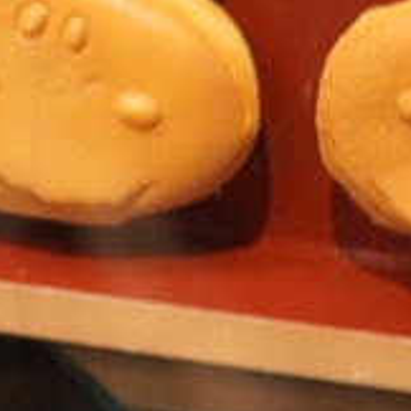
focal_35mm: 294
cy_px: -597
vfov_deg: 5.7
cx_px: 518
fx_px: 3949
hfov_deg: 5.9
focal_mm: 35
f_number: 2
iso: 100
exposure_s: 1/40
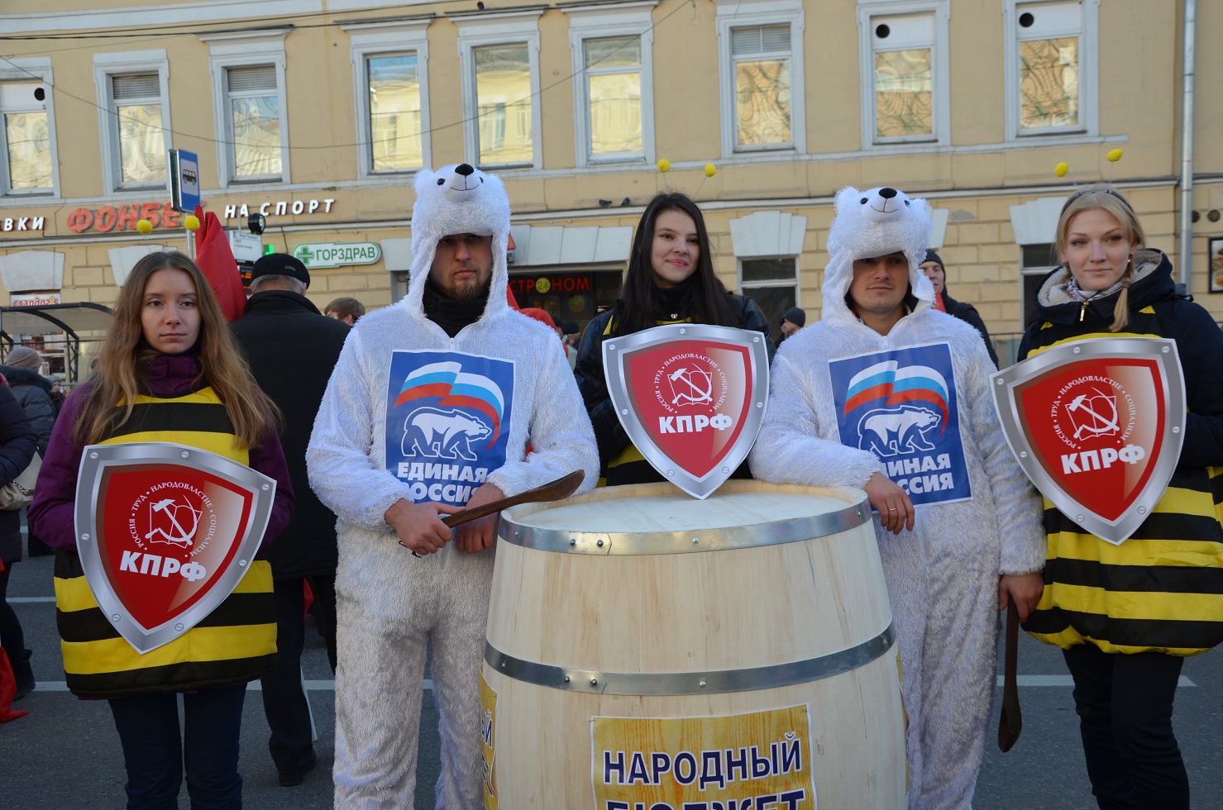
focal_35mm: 38
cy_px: 405
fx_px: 1271
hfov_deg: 51.4
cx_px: 612
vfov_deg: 35.4
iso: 200
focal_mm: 25
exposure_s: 1/200
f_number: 7.1
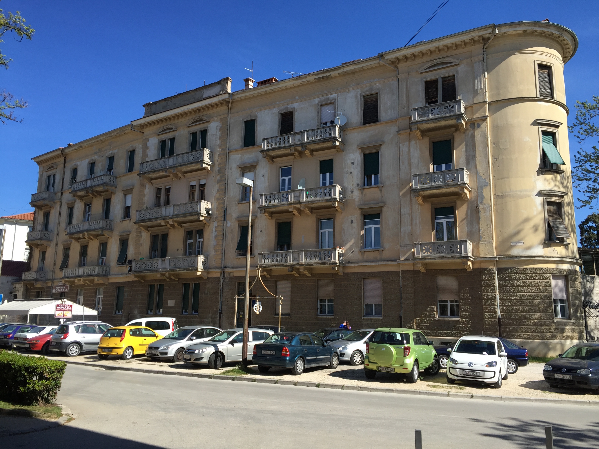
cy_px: 224
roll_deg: -0.9
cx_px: 300
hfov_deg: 61.7
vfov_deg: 48.2
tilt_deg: +10.9
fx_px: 502
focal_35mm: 29
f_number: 2.2
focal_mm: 4.15
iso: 32
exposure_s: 1/1464
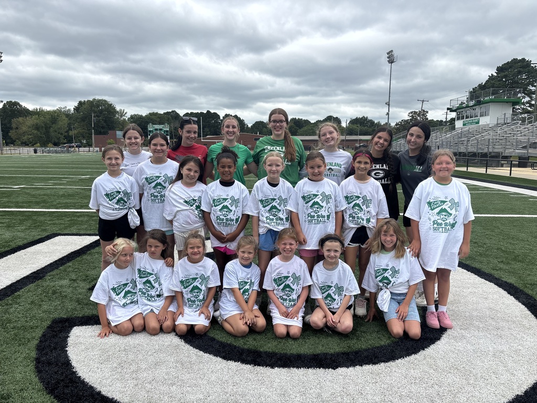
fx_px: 403
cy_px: 202
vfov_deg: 53.1
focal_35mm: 26
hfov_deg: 67.3
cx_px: 268
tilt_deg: -7.7
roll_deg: -0.3
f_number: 1.6
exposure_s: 1/1721
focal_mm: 5.96
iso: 50
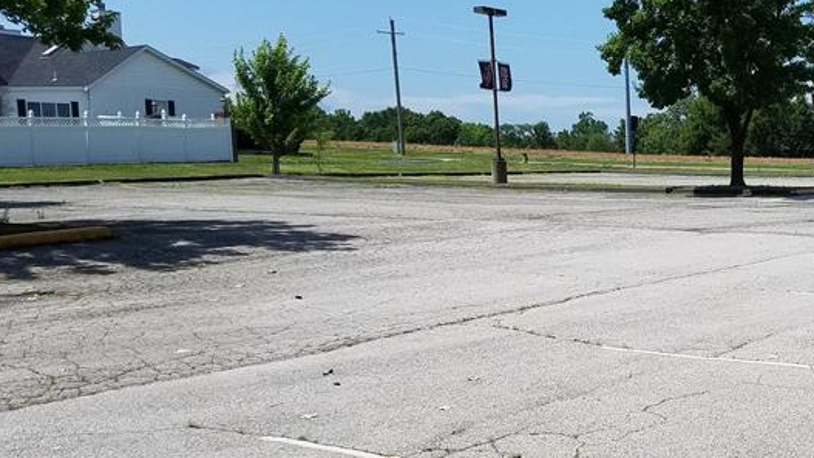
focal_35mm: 55
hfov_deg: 35.0
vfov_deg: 21.8
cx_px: 774
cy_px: 299
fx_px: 1188
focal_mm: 4.2
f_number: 1.7
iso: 50
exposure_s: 1/3760
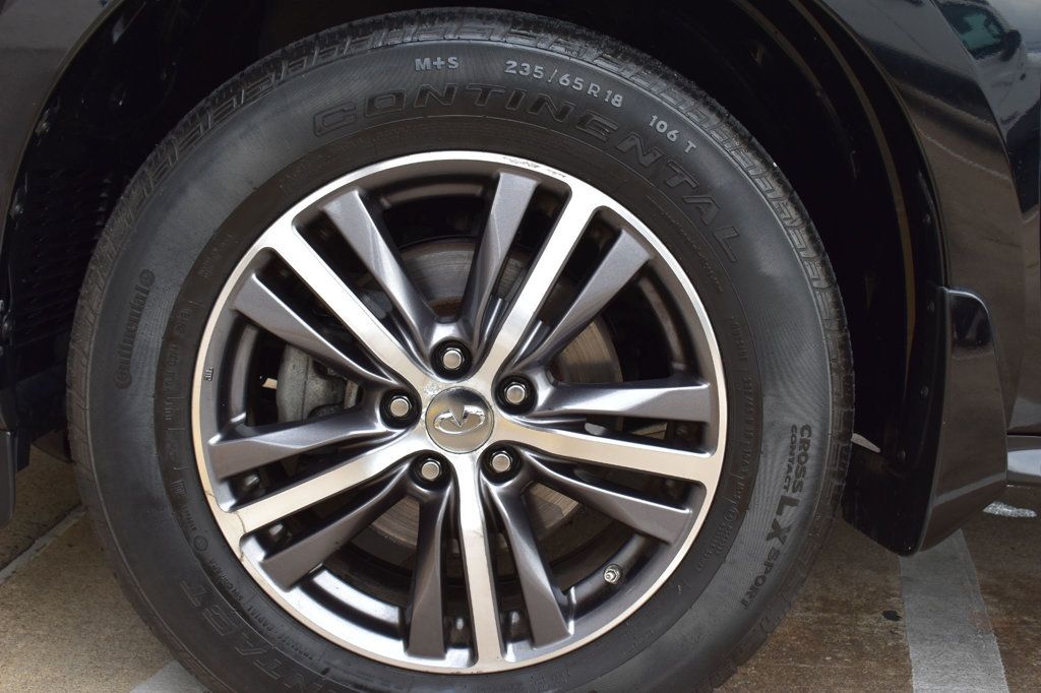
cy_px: 346
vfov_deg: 33.0
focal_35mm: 40
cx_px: 520
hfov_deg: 47.9
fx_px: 1171
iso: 400
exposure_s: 1/100
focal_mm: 27
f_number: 9
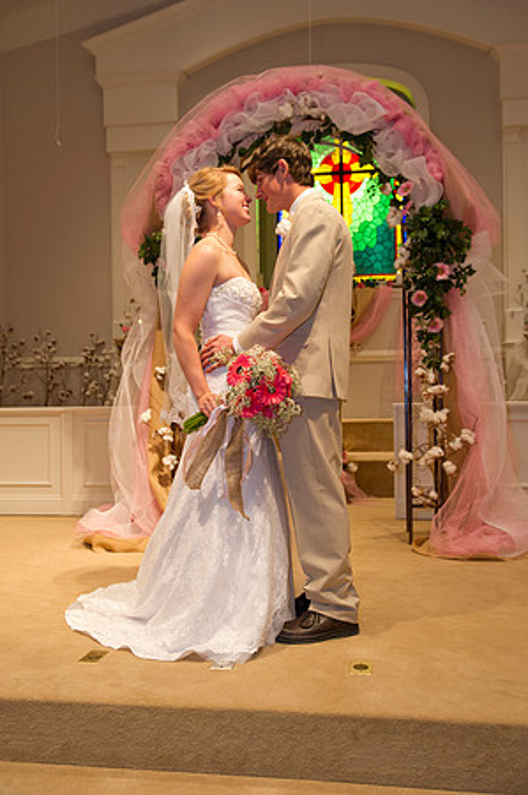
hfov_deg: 41.0
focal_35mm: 32
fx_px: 706
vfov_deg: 58.8
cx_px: 264
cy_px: 398
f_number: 4.5
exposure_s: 1/125
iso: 1600
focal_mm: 32
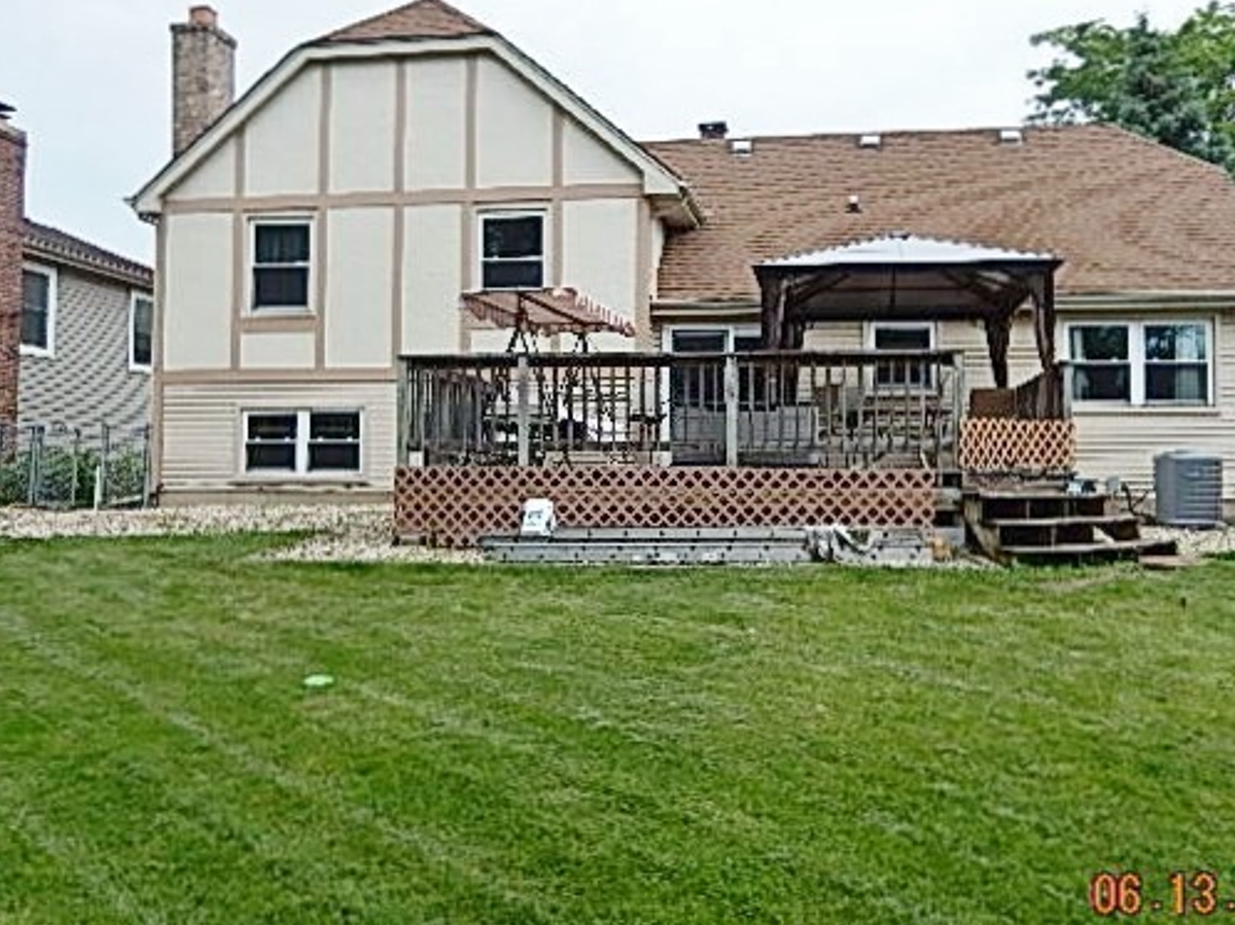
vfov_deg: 44.1
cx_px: 640
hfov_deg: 56.8
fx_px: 1141
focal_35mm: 32
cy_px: 424
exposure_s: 1/400
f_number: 3.4
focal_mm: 4.5
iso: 125
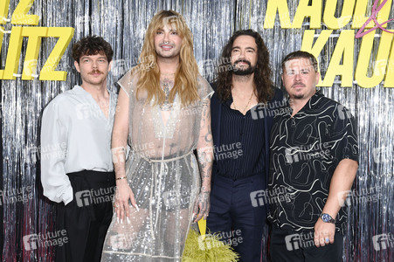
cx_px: 197
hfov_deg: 35.7
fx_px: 612
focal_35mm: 56
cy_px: 131
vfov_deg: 24.2
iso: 400
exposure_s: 1/250
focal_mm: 56
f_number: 5.6
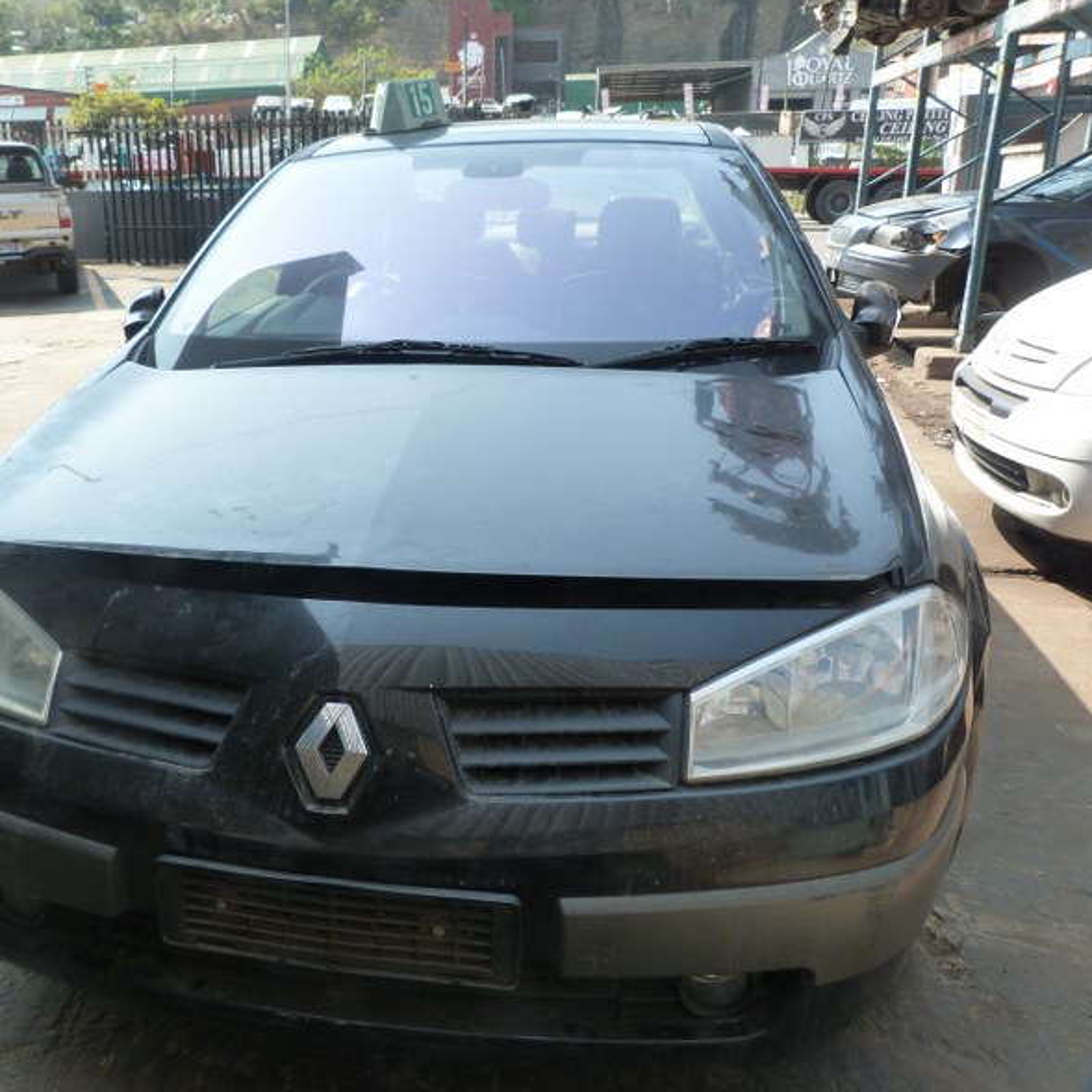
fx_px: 1071
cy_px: 551
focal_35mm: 30
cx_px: 386
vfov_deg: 54.0
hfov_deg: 53.2
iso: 125
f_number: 4
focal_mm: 4.5
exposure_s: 1/125
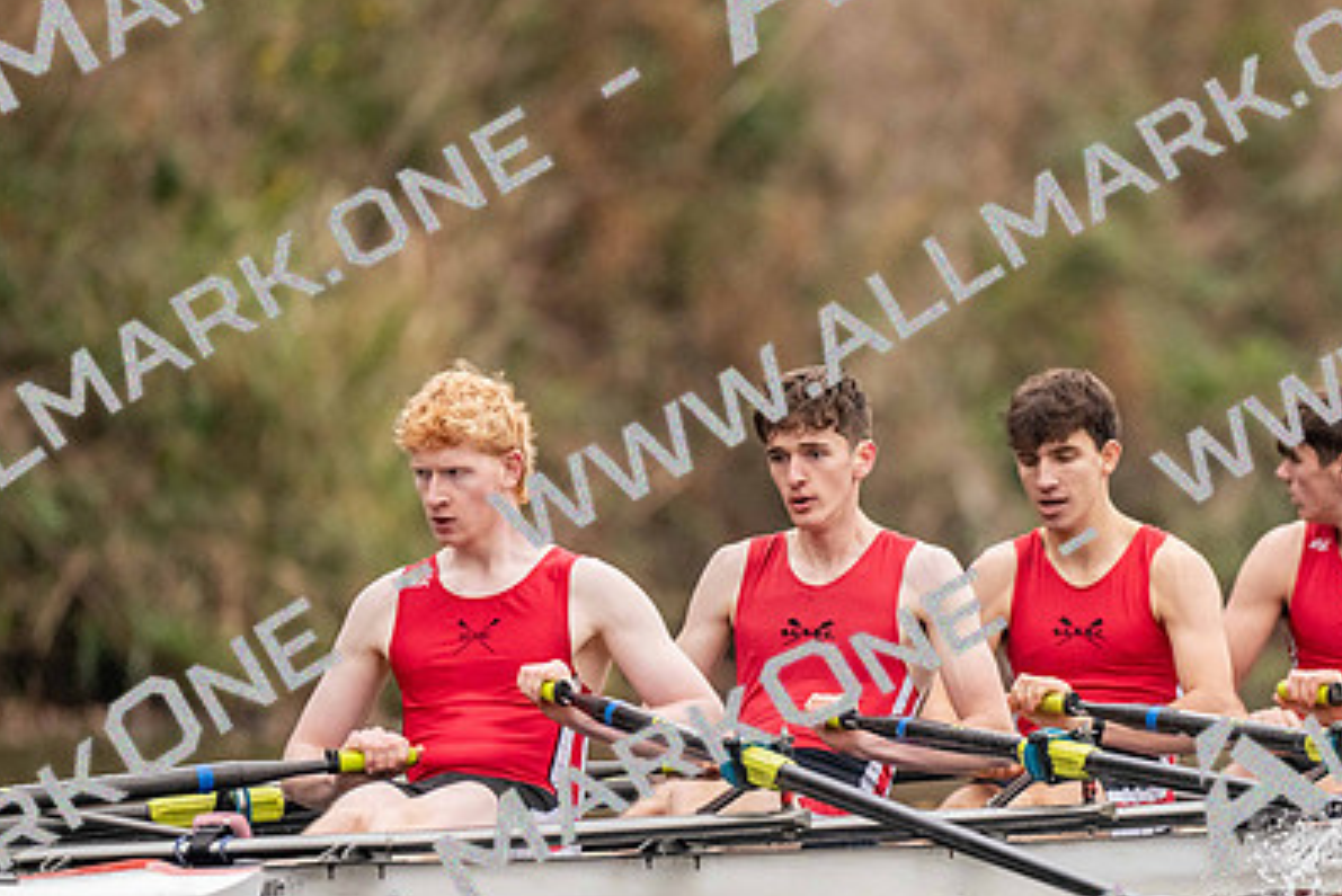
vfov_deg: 1.6
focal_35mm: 877
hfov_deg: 2.4
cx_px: 906
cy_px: 560
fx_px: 32703
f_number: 4
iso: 3600
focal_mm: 600
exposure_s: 1/2500
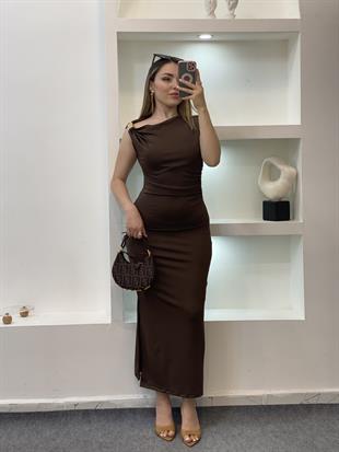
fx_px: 679
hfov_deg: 28.0
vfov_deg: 36.8
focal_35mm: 52
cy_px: 226
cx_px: 170
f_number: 2
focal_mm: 6
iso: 80
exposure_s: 1/100
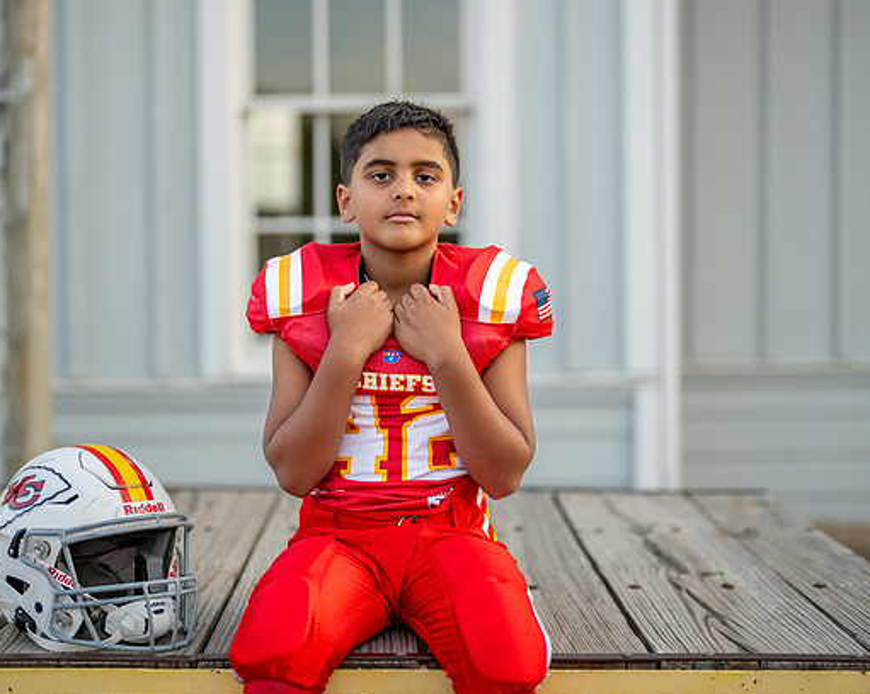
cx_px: 420
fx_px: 1647
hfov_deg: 29.6
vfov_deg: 23.8
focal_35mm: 64
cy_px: 313
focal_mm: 50
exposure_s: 1/2000
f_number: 1.2
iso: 200
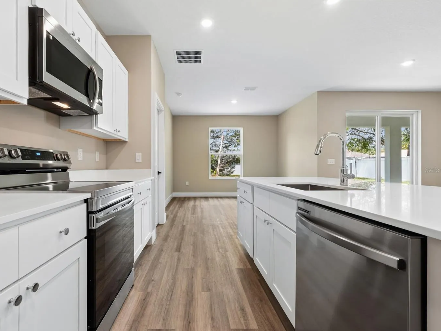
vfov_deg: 74.7
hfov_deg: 90.6
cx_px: 194
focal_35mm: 17
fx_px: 217
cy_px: 170
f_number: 11
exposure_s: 1/8
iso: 200
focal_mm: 10
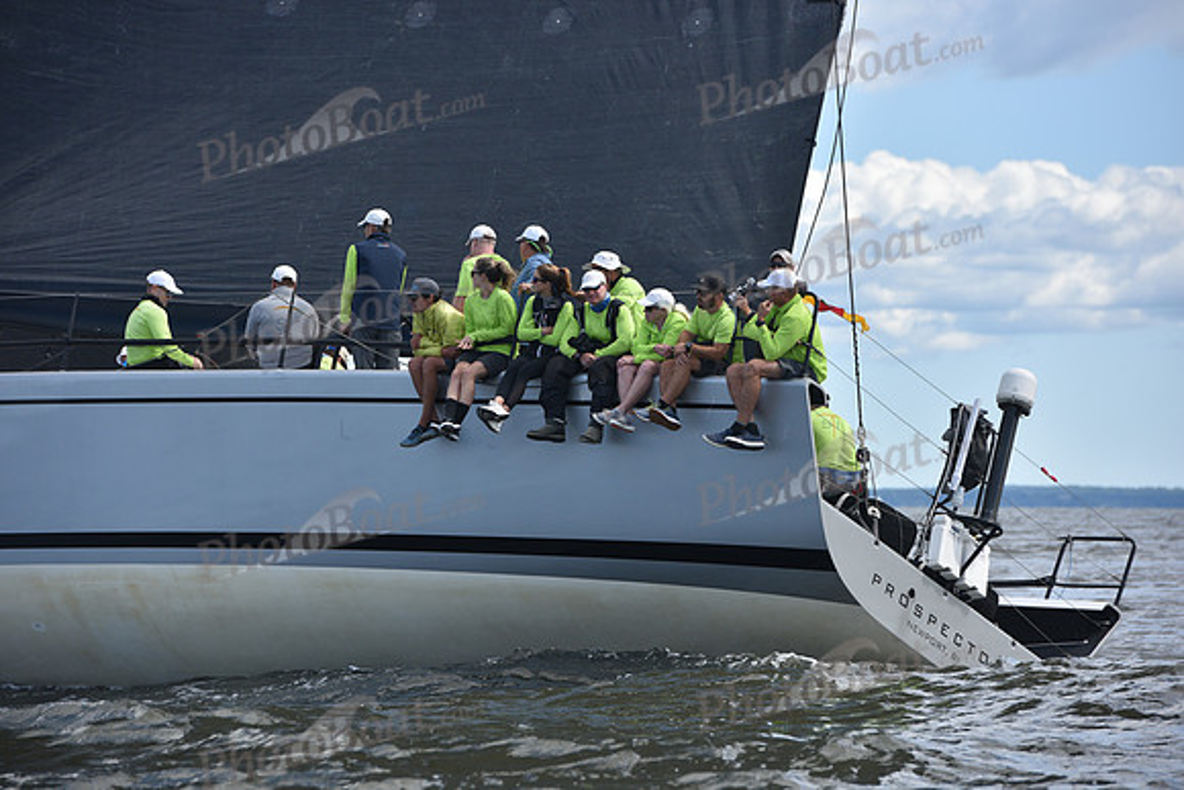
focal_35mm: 200
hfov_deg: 10.3
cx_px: 592
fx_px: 6579
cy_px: 395
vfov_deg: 6.9
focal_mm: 200
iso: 250
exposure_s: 1/1000
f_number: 6.3
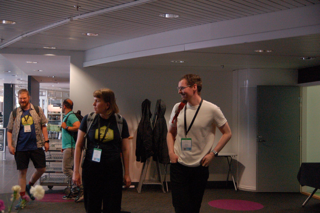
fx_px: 453
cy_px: 106
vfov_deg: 26.4
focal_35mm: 51
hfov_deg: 38.9
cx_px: 160
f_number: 2.8
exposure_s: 1/125
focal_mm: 34
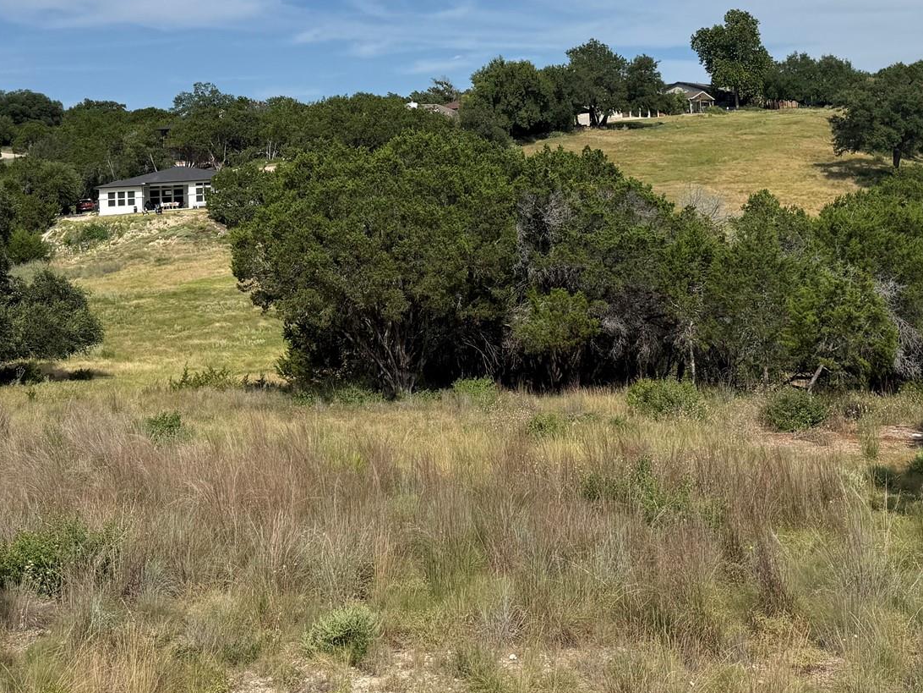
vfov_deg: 31.0
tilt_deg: +3.6
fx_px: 1200
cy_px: 95
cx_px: 549
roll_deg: +2.6
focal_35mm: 45
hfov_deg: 41.9
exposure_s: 1/9091
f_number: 1.78
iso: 80
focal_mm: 6.76
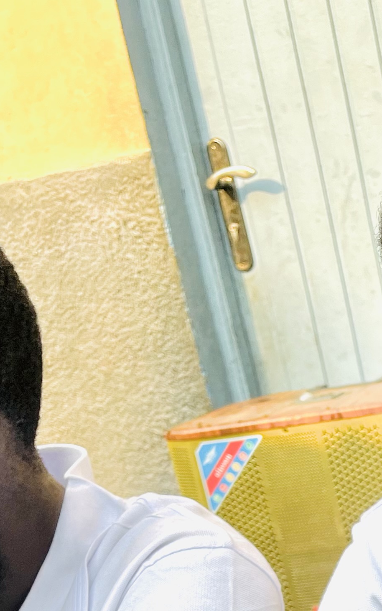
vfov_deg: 24.0
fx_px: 1266
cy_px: 781
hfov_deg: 15.8
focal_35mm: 76
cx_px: 576
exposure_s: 1/487
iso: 50
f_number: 1.6
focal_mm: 5.1
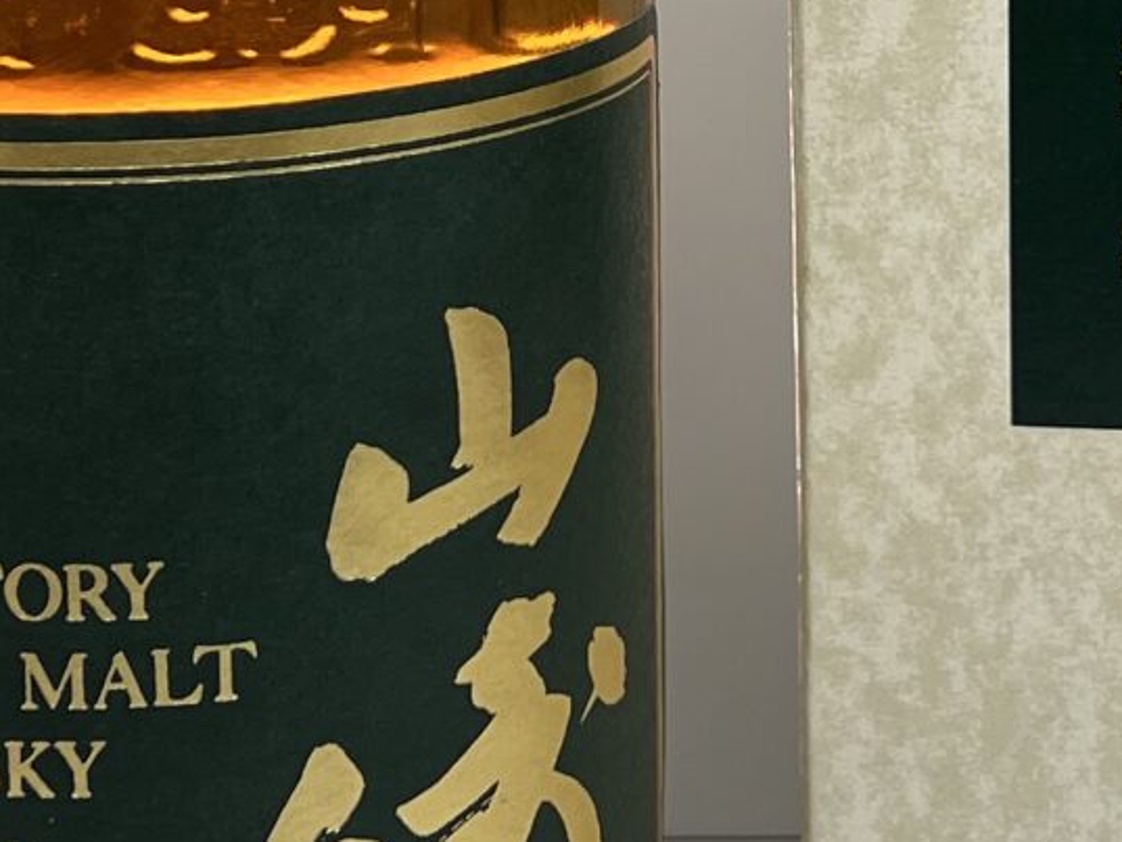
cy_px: -148
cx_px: 829
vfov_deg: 11.7
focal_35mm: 124
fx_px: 4020
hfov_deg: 15.8
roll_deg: +0.9
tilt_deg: -8.2
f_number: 1.5
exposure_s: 1/207
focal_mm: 5.7
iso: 40
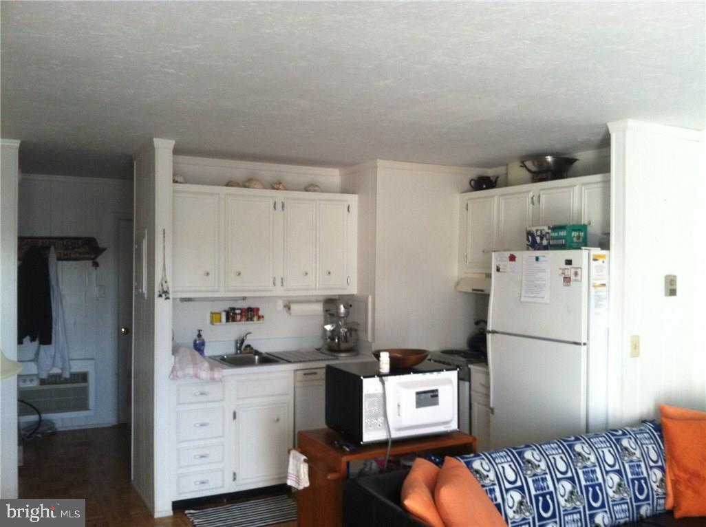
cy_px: 264
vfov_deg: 40.6
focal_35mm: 35
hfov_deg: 52.7
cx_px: 353
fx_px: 713
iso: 80
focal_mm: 3.85
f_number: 2.8
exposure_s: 1/20
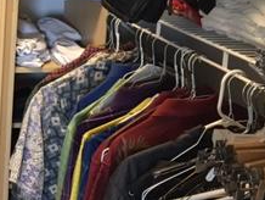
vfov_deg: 17.1
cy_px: 9
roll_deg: -0.2
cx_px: -75
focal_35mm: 85
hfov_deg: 21.0
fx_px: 651
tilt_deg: -11.5
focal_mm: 4.15
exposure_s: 1/30
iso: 160
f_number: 2.2
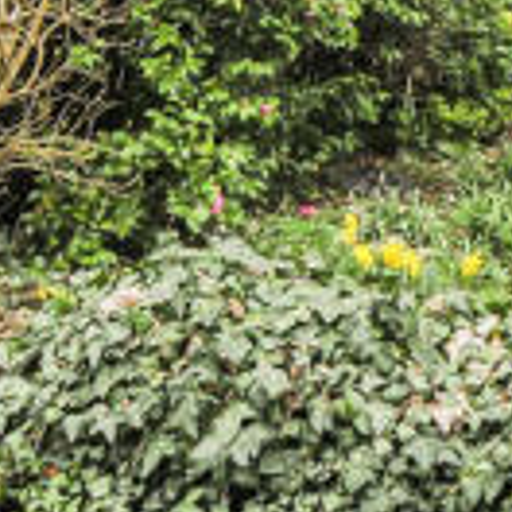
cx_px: 663
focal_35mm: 76
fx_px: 1272
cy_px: -182
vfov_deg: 20.5
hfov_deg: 20.8
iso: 400
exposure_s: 1/320
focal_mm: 12
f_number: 5.6
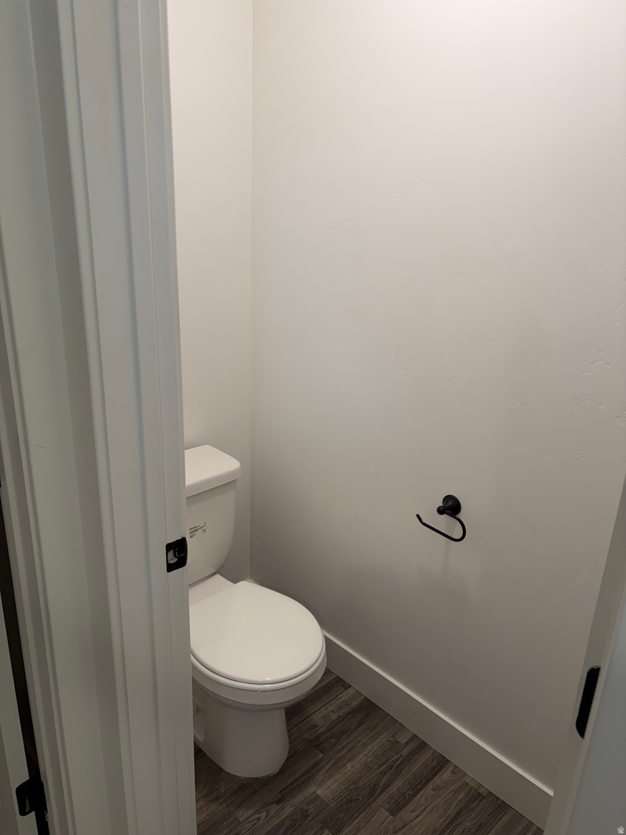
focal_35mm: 26
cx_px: 313
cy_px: 418
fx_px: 627
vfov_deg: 67.3
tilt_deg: -20.1
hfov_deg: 53.1
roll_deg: -3.0
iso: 80
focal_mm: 5.96
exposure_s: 1/120
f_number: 1.6
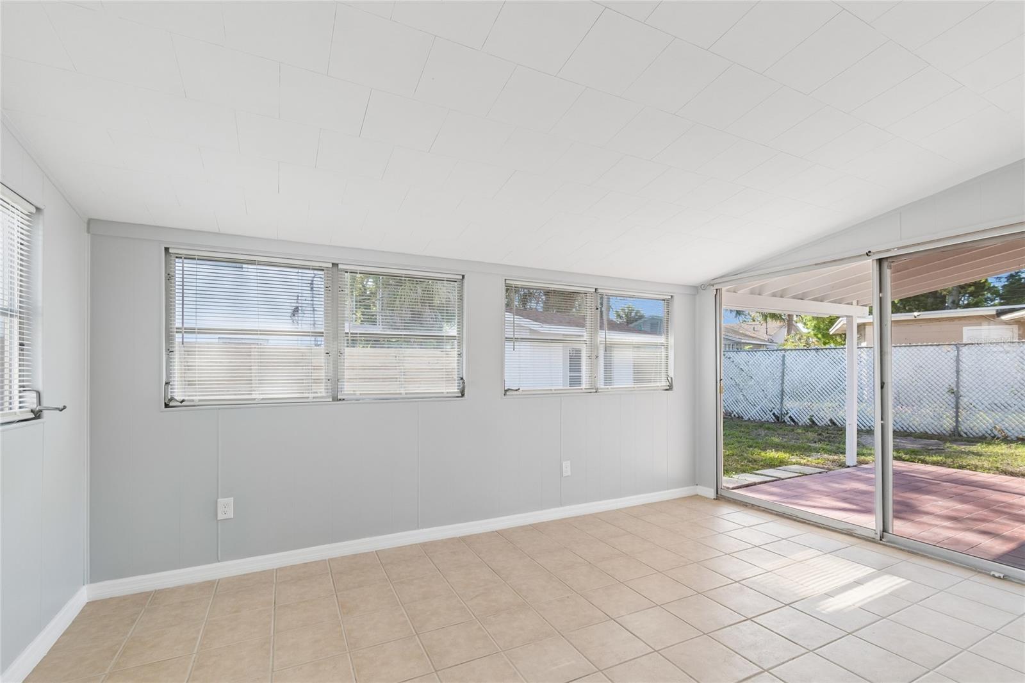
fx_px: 427
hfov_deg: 100.4
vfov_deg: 77.3
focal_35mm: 15
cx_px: 512
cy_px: 342
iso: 100
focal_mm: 10
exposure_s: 1/100
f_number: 7.1
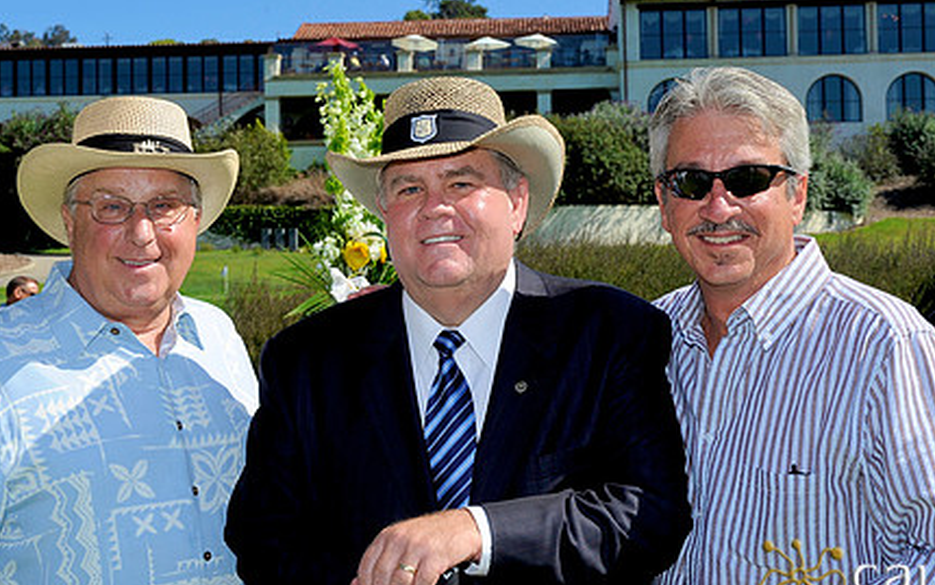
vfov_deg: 19.7
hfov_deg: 31.0
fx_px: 1682
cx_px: 422
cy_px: 259
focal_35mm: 66
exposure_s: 1/250
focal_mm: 48
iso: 200
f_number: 11
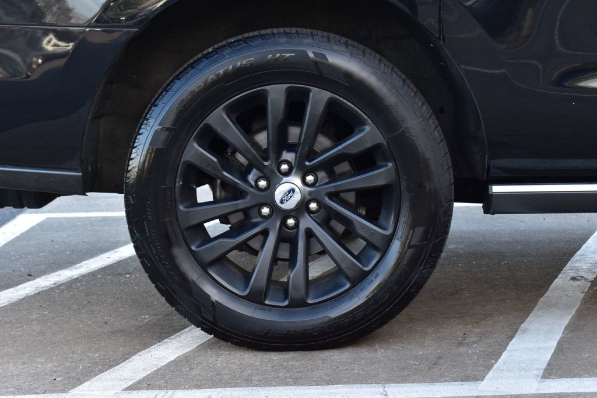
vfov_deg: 16.5
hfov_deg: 24.6
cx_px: 298
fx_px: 1368
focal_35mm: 82
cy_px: 199
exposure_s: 1/50
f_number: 8
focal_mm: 55
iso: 400
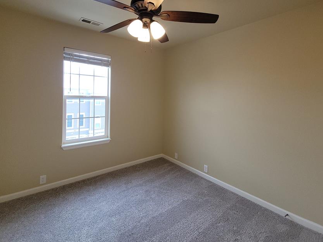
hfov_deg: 94.5
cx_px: 155
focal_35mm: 16
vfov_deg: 77.3
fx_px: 149
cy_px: 99
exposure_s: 1/120
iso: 80
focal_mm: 2.2
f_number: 2.2
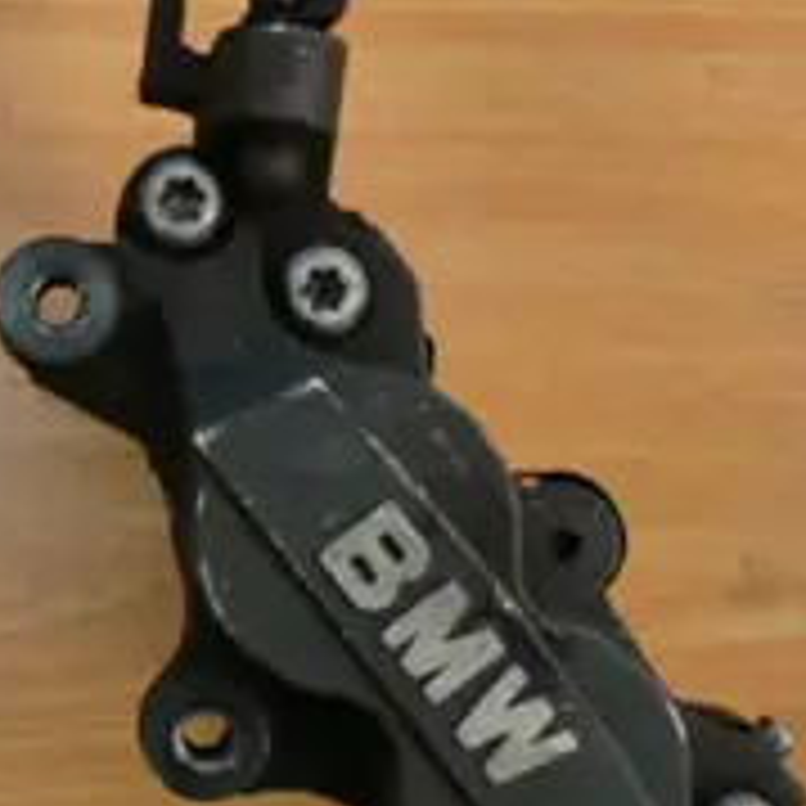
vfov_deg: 26.5
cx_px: 90
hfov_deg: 26.1
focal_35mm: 64
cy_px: 626
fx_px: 1686
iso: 400
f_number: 3.2
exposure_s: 1/60
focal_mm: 4.9
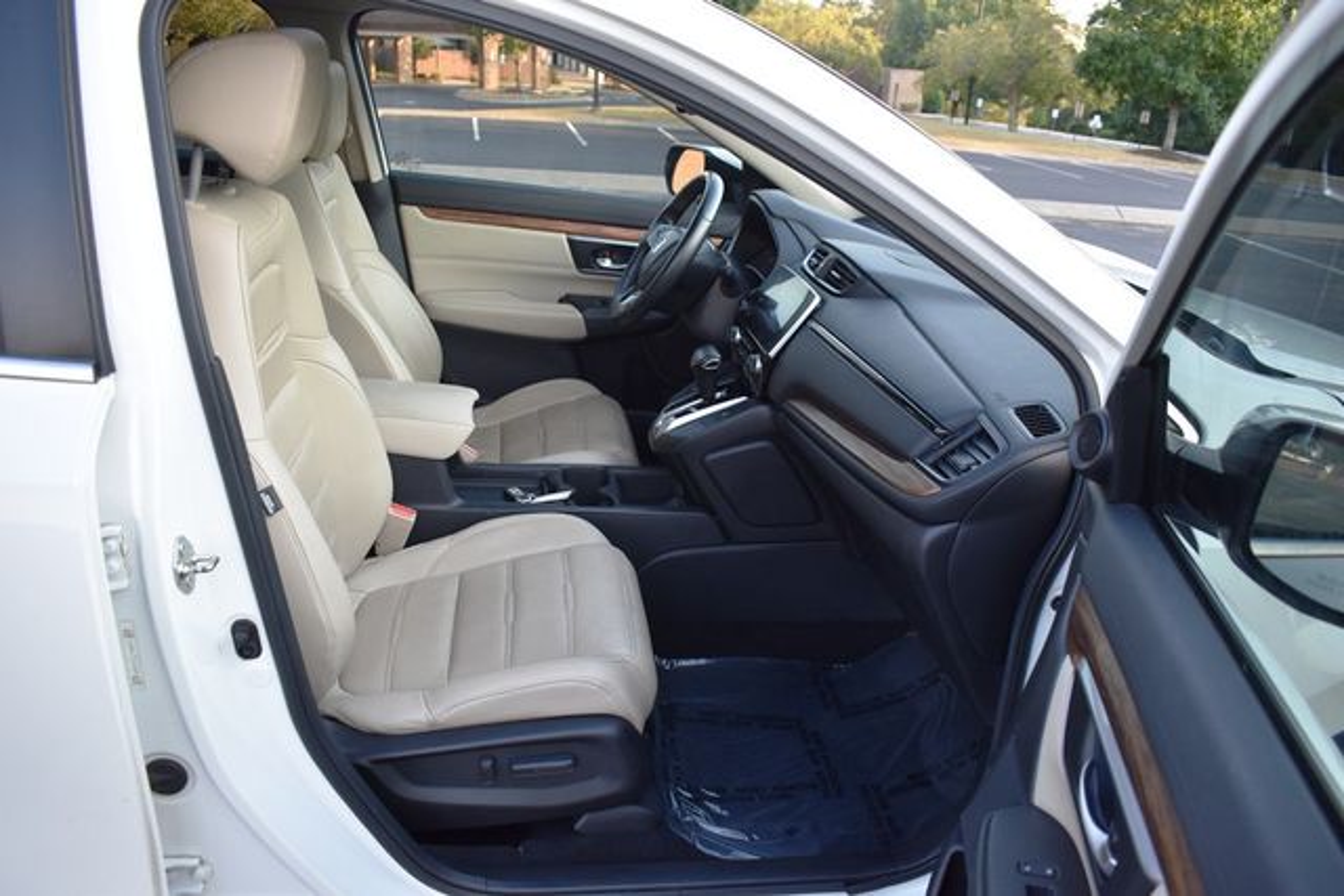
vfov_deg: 48.0
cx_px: 672
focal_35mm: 27
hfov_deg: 67.4
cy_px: 448
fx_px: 1008
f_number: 4
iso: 400
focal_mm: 18
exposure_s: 1/250
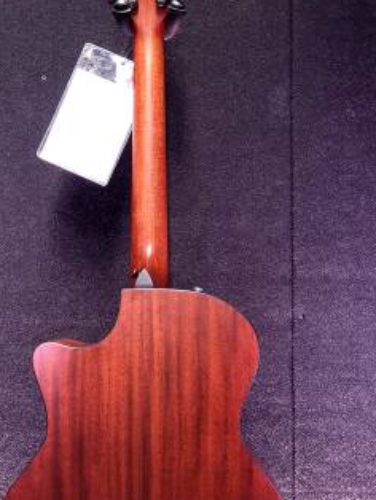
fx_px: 622
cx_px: 155
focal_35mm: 43
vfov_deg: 43.6
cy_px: 295
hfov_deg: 33.6
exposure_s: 1/3
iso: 100
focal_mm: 5.4
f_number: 1.8
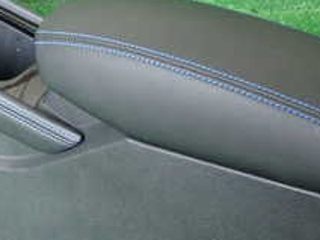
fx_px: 786
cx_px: 35
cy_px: 155
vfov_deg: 17.3
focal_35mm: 85
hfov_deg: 22.5
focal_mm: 5.4
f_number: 2.3
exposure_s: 1/125
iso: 800
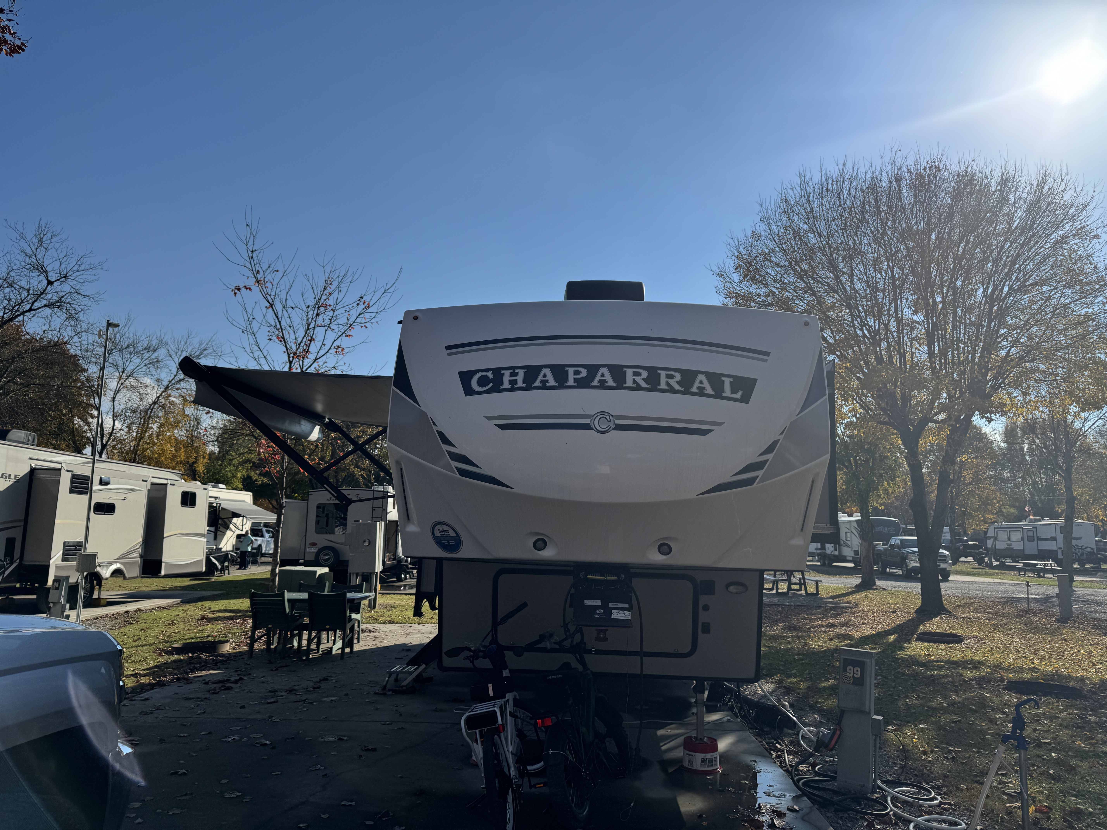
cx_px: 554
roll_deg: -1.0
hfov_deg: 71.6
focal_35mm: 24
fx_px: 768
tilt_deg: +7.5
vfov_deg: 56.8
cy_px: 415
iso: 80
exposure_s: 1/9009
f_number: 1.78
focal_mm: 6.76
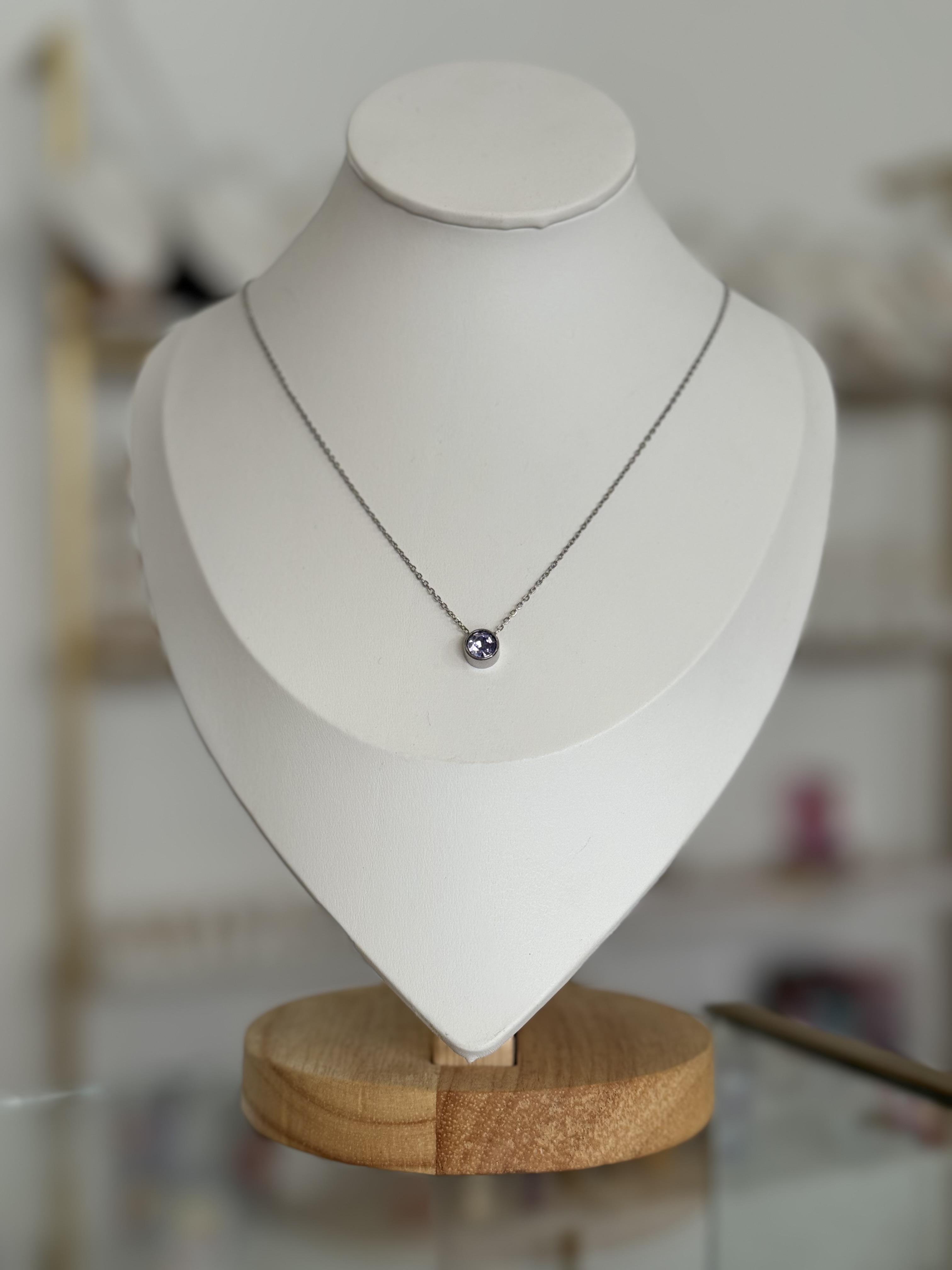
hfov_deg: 30.3
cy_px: 635
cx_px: 476
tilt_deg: -1.8
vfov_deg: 39.7
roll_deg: +0.2
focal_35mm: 48
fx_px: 1760
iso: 64
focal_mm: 6.76
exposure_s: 1/320
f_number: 1.78
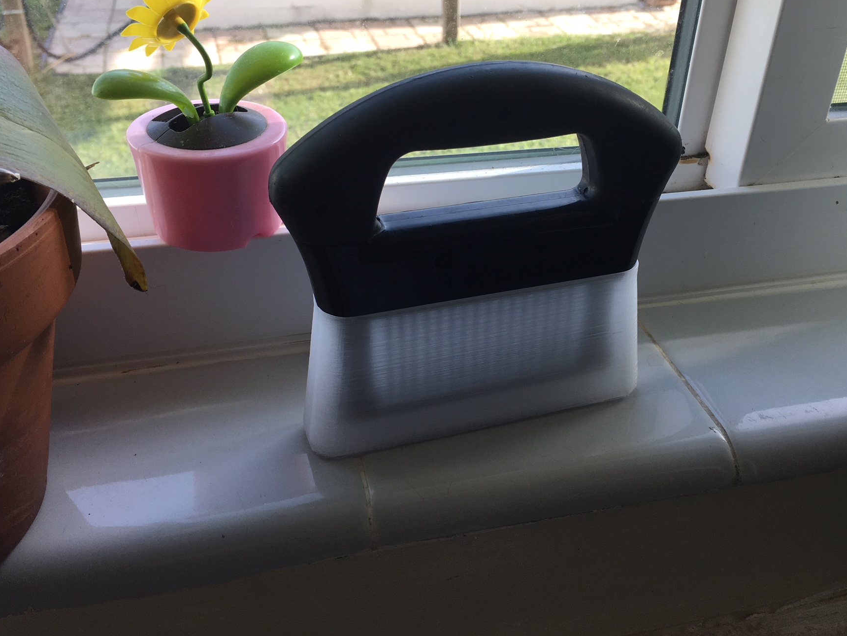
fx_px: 832
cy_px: 271
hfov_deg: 53.9
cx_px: 468
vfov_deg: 41.7
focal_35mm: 34
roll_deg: -2.6
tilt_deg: -30.5
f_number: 2.2
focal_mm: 4.15
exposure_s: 1/144
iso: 25
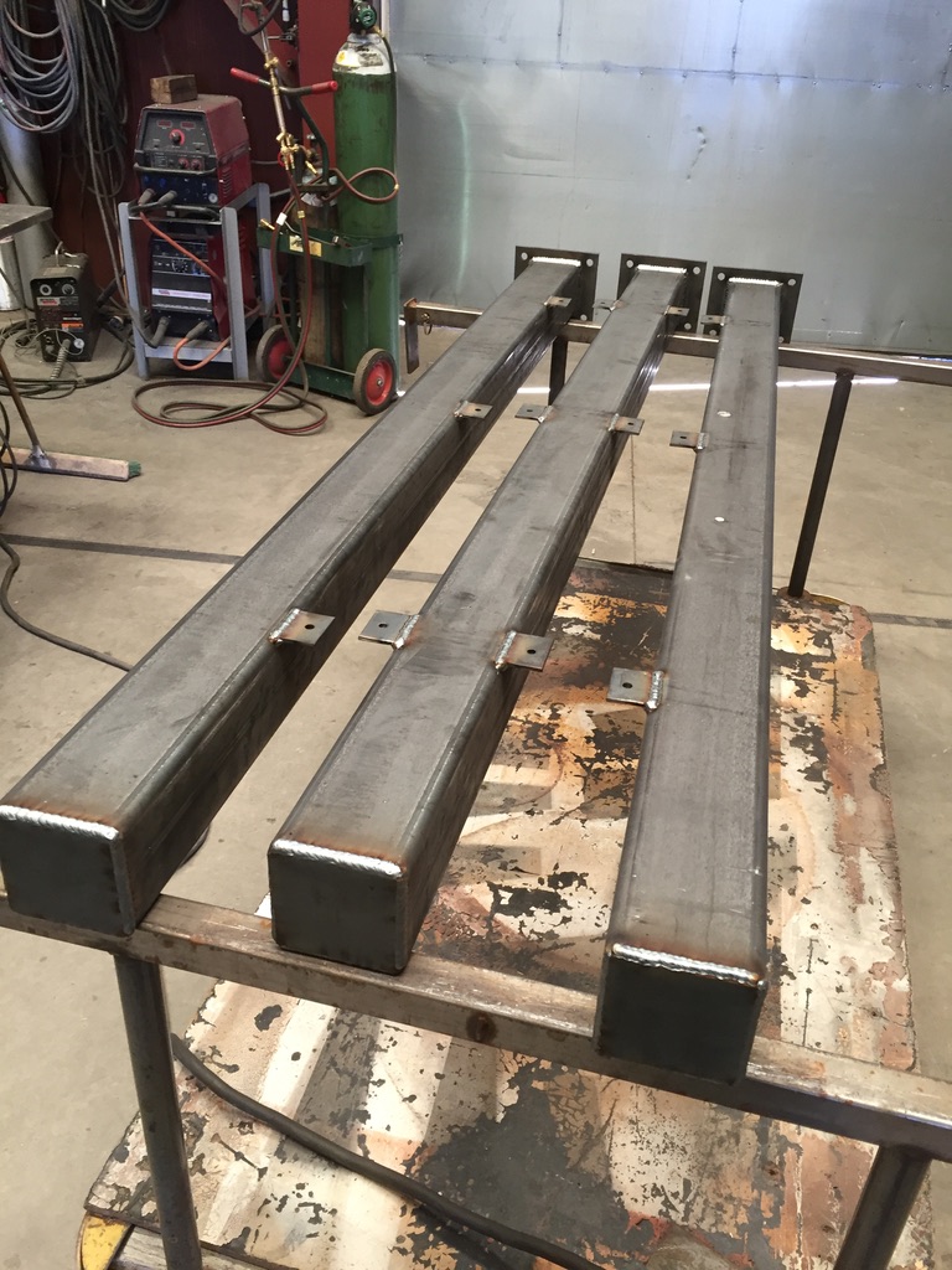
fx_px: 1063
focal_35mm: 29
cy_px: 635
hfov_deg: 48.2
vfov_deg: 61.7
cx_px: 476
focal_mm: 4.15
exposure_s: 1/30
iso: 80
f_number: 2.2
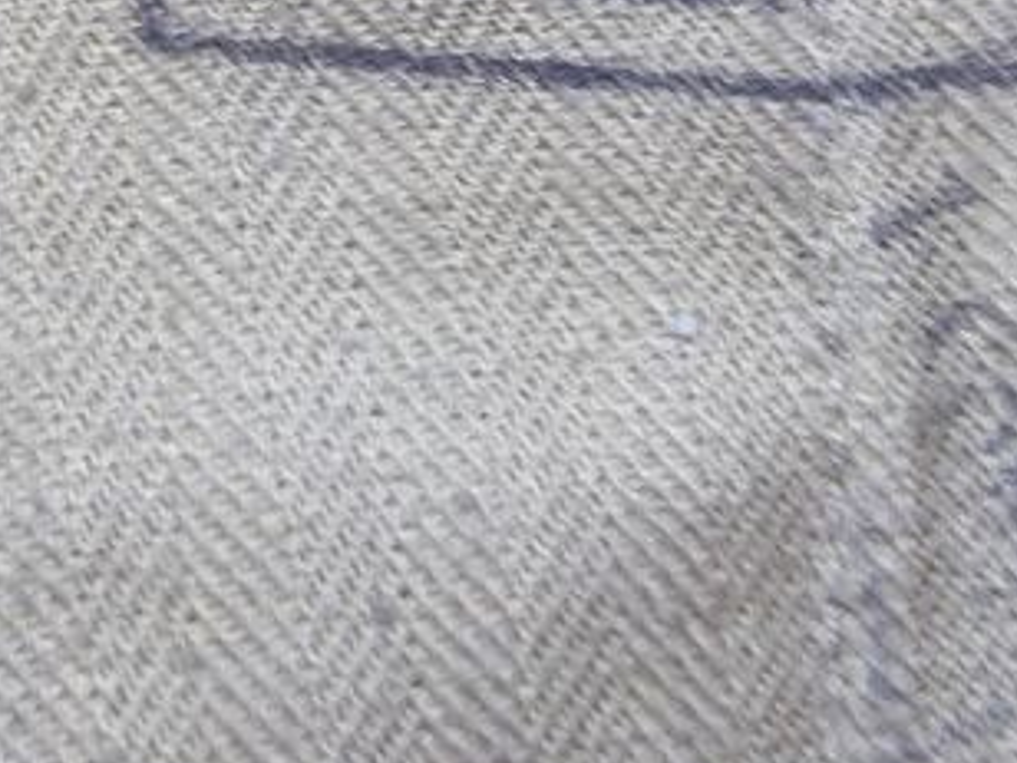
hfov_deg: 21.4
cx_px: 736
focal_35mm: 91
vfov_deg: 15.2
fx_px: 2674
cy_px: -334
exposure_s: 1/8
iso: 164
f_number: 3.5
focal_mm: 5.05
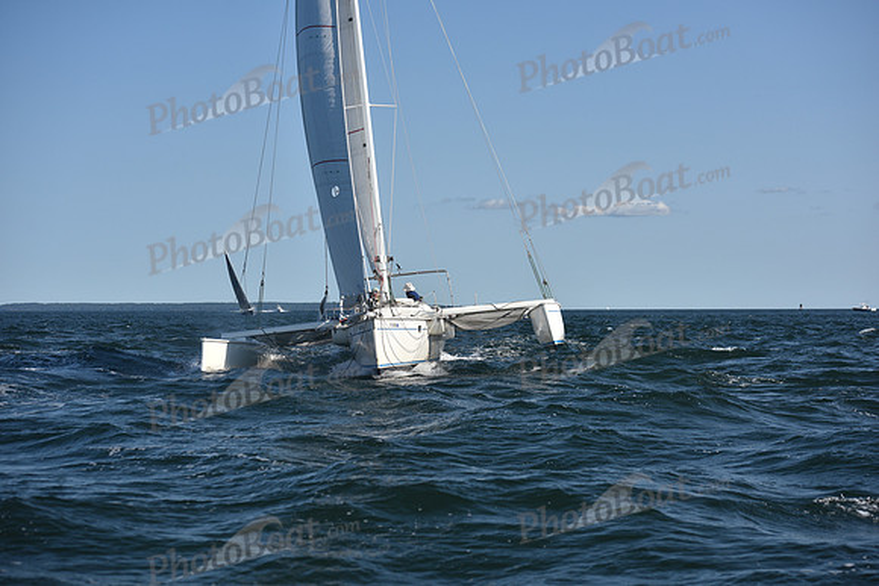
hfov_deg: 26.0
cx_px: 440
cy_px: 293
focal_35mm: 78
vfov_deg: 17.5
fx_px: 1905
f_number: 4.5
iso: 250
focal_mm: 78
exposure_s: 1/1250
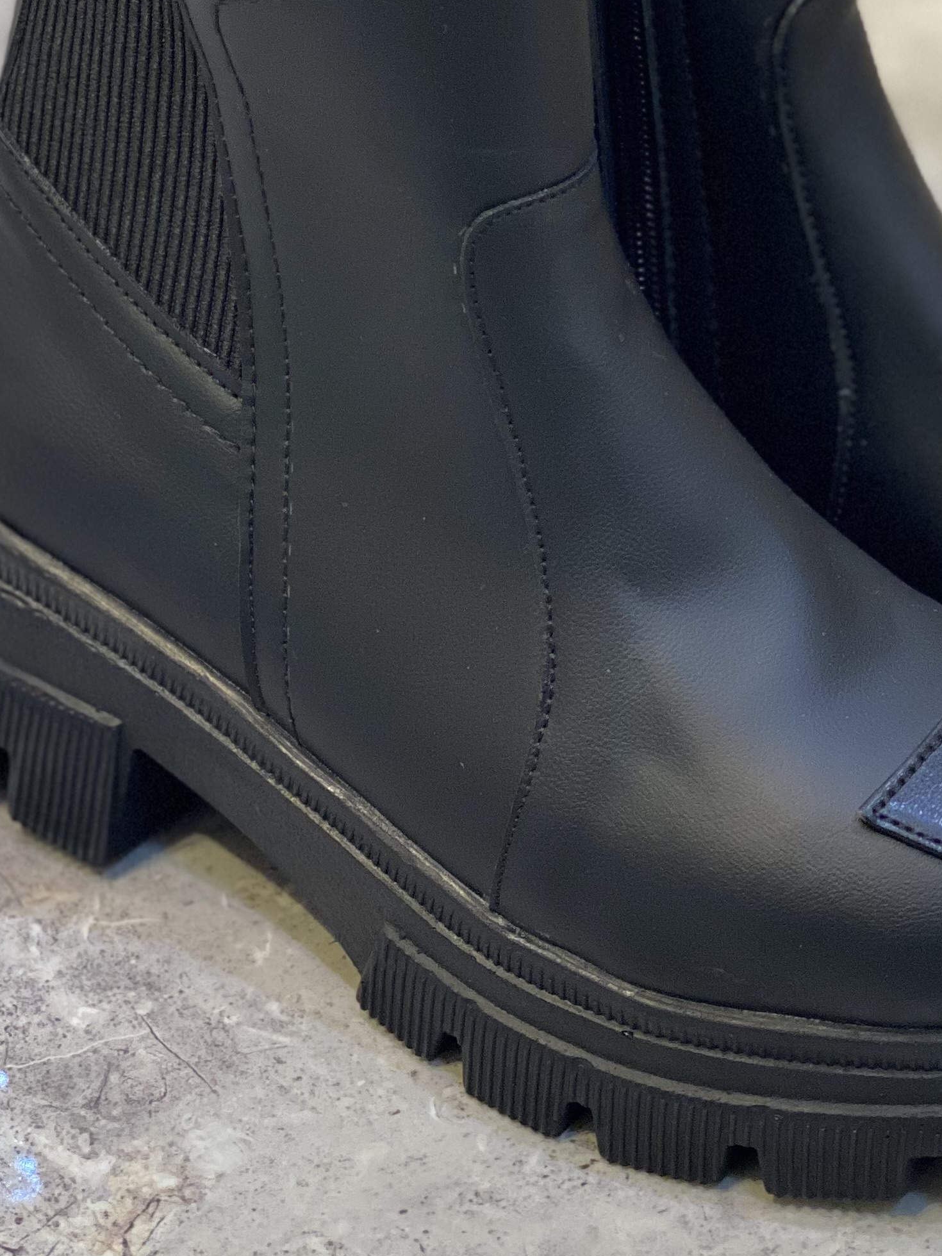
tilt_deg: -34.5
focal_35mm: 107
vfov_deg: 18.2
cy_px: 253
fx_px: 3881
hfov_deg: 13.8
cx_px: 636
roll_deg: -5.6
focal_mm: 6
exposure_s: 1/100
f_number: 2
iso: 200
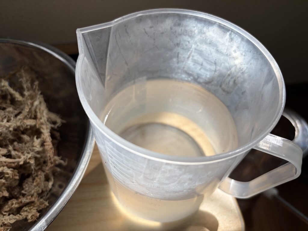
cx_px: 154
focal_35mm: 26
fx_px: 231
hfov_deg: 67.3
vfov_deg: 53.1
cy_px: 116
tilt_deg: -55.8
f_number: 1.6
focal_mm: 5.96
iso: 50
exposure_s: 1/747
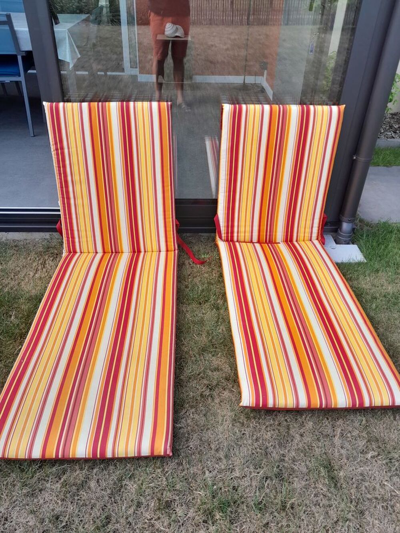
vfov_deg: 65.3
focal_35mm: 27
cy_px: 266
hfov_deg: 51.4
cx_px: 200
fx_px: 416
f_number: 1.8
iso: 40
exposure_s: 1/212
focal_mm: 4
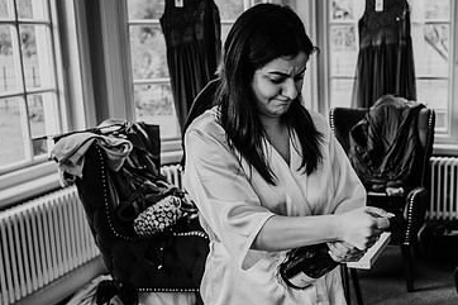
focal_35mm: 56
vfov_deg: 24.1
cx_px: 339
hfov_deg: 34.9
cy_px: 197
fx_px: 712
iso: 180
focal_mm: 35
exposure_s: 1/40
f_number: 4
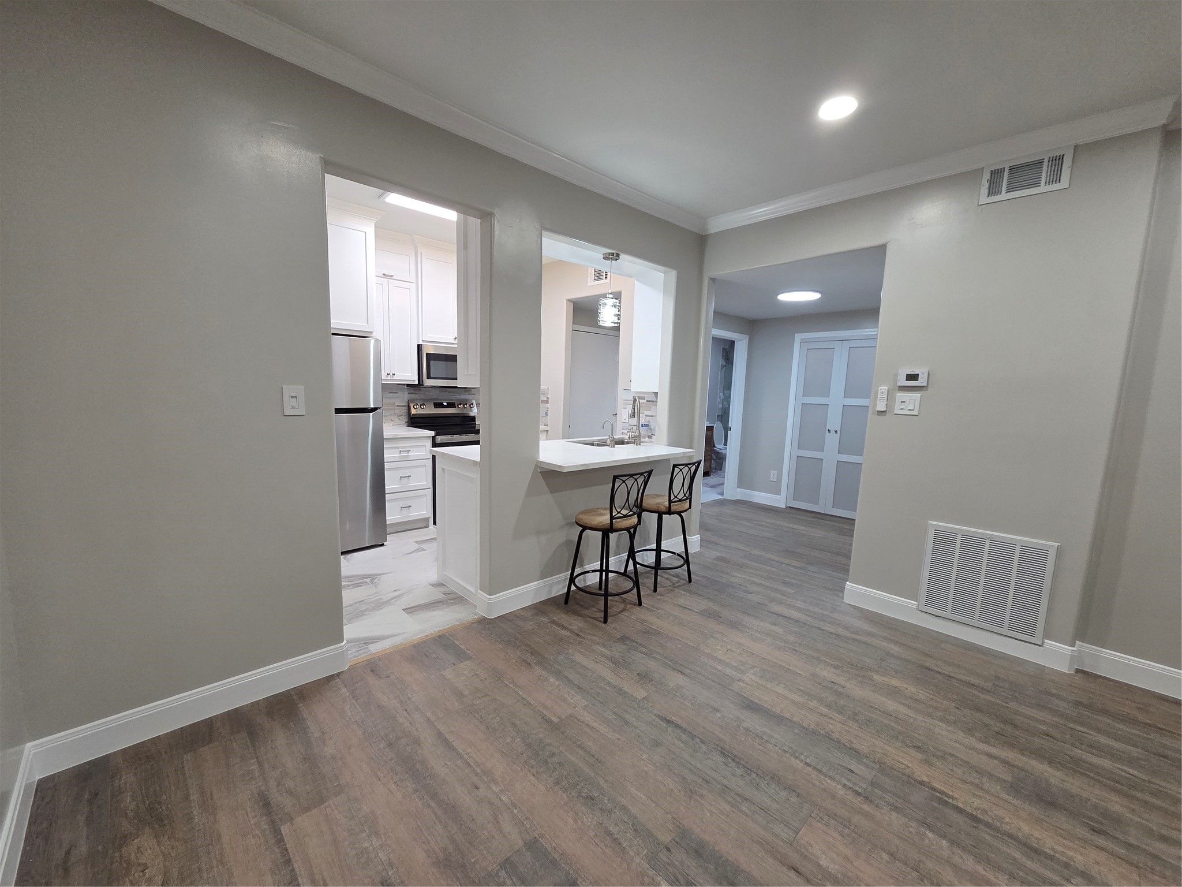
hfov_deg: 106.2
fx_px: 444
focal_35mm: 13
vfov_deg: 89.9
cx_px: 591
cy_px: 444
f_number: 2.2
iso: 250
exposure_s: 1/120
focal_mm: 2.2
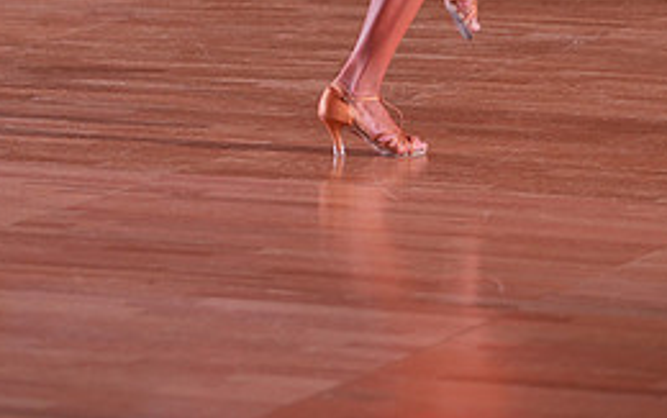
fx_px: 5294
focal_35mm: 291
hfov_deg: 7.2
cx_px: 255
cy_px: -264
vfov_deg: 4.5
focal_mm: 128
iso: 1250
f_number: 2.8
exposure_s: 1/400
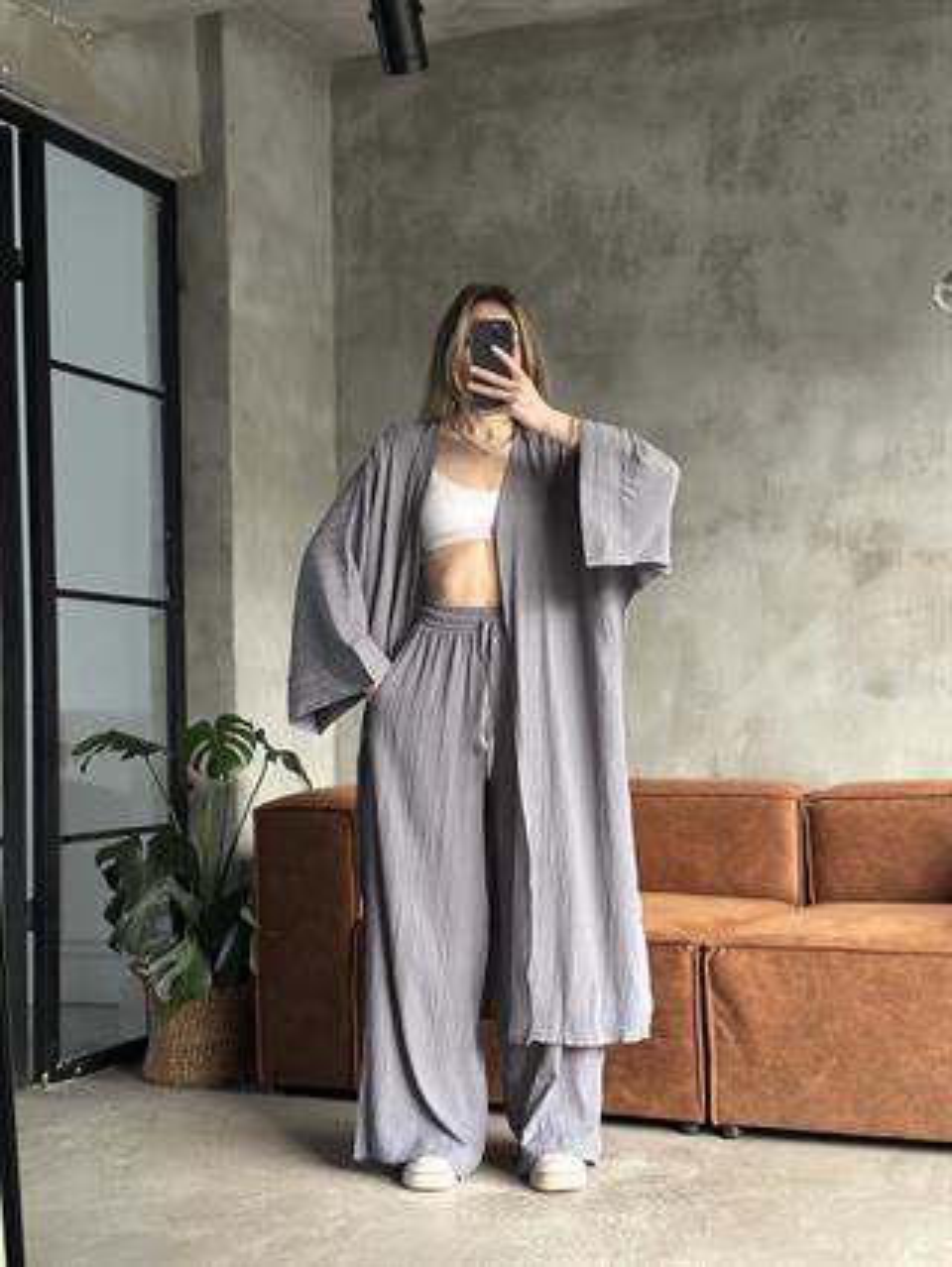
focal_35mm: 48
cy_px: 634
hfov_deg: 30.3
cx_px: 476
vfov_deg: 39.6
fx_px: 1758
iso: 400
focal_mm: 6.86
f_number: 1.78
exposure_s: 1/44
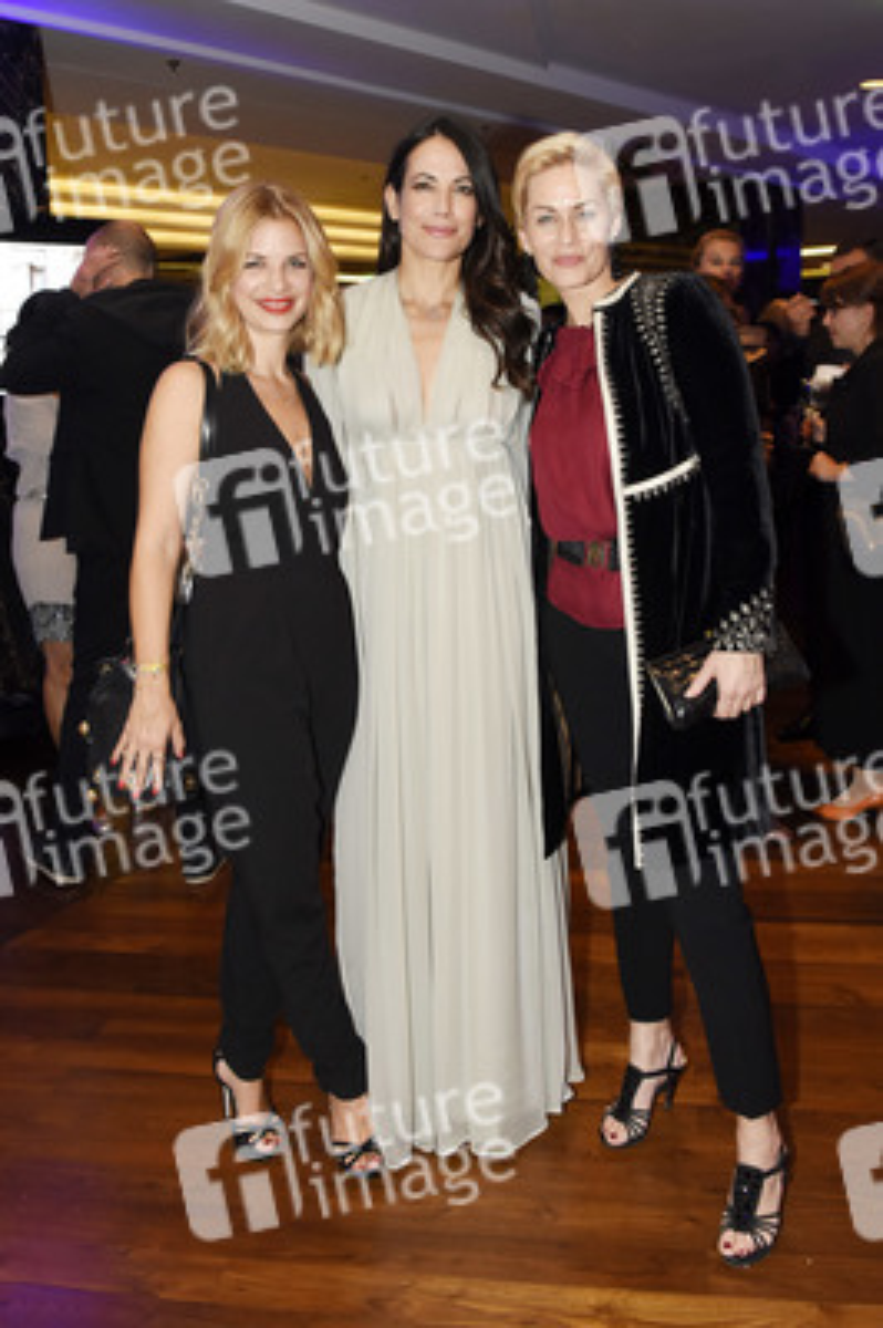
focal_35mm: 26
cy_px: 664
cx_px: 442
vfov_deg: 70.5
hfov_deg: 50.3
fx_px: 940
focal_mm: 17
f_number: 5
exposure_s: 1/50
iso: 800
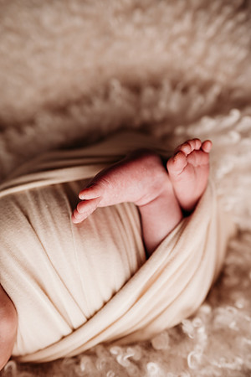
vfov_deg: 73.7
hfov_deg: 53.1
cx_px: 126
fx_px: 251
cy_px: 188
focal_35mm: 24
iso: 100
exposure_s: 1/160
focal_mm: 24
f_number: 2.5
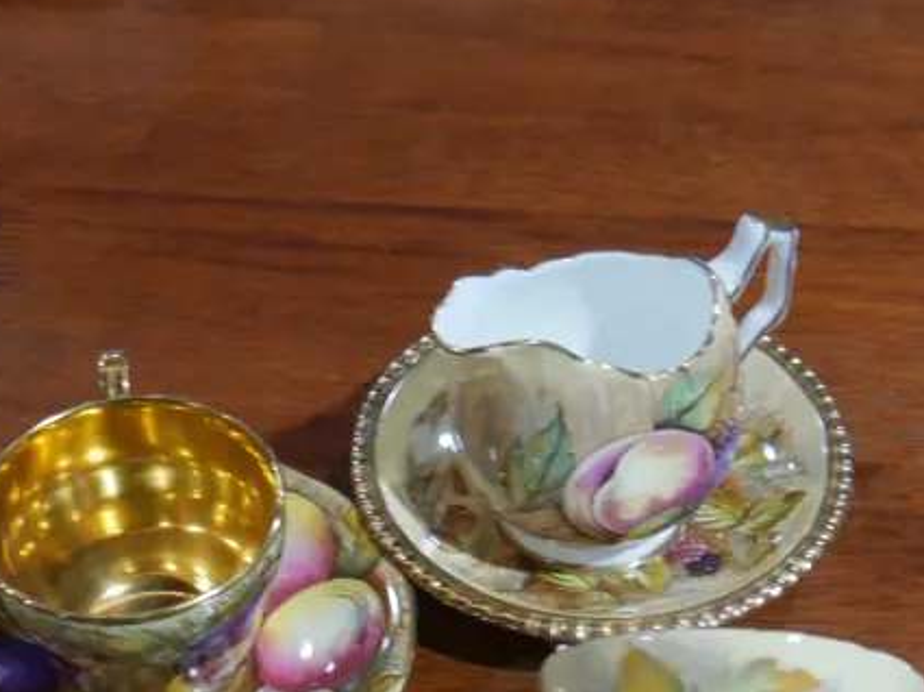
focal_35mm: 82
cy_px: 766
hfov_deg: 23.9
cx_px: 454
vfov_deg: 17.4
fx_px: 2187
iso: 400
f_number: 4
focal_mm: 17
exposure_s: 1/60
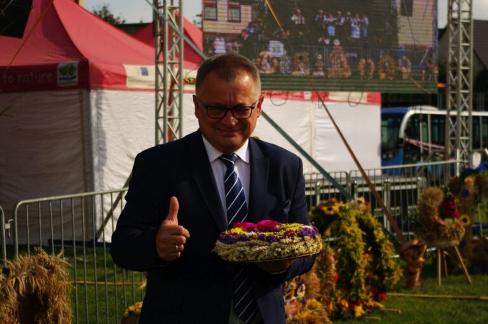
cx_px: 244
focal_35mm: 82
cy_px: 162
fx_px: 1117
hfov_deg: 24.6
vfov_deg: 16.5
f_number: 5.6
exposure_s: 1/1500
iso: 280
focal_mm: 55
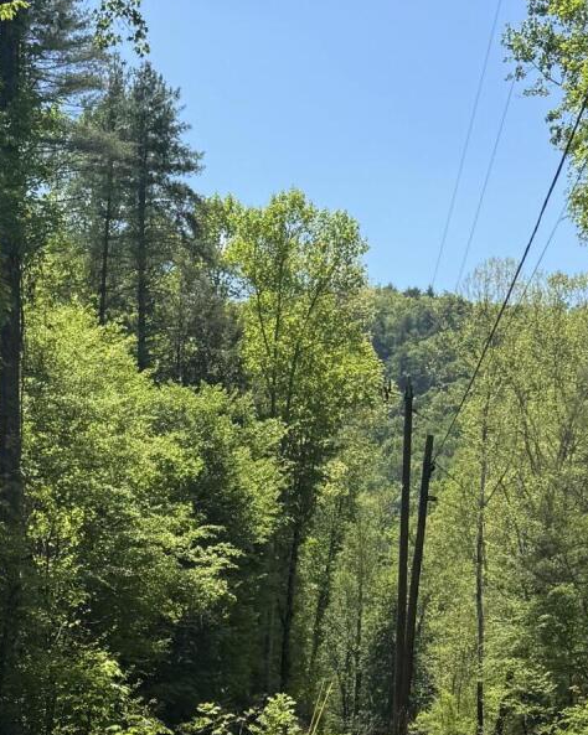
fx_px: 1719
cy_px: 942
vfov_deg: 21.9
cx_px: 187
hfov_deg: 19.3
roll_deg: -4.6
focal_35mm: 79
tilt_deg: -7.3
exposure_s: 1/2833
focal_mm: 6.76
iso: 80
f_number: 1.78
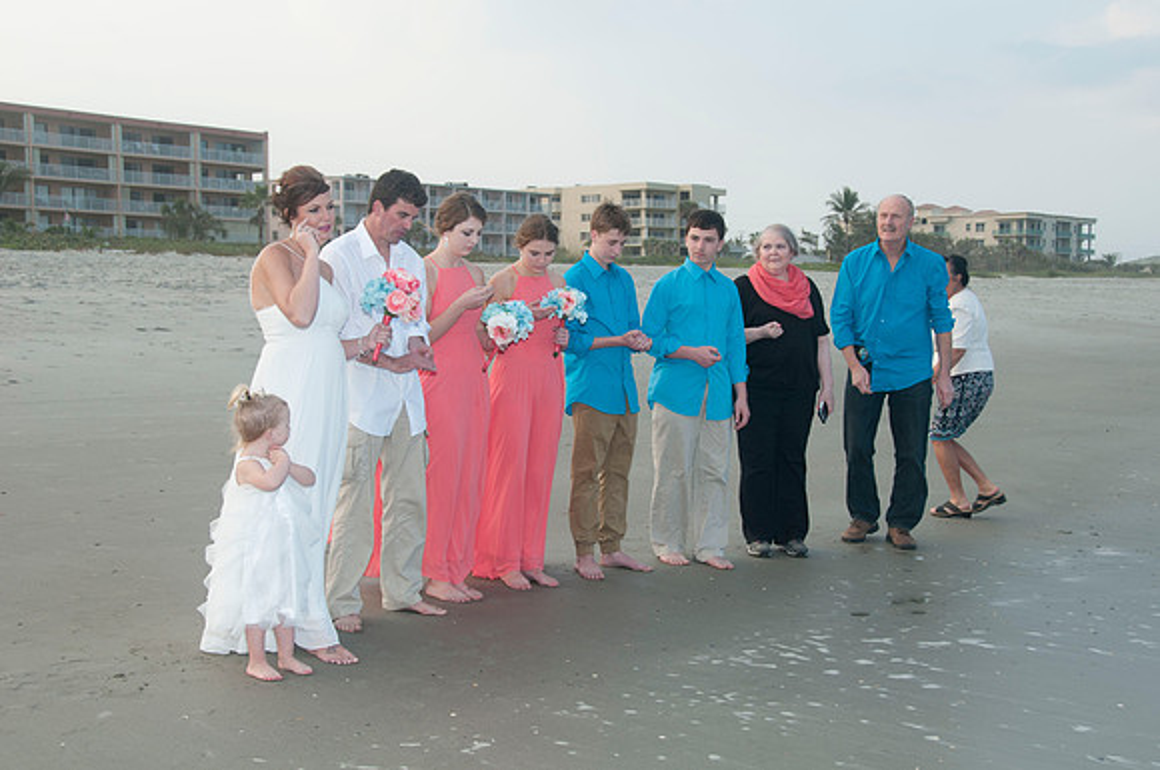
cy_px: 385
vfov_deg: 28.0
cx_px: 580
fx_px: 1544
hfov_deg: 41.2
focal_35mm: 48
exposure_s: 1/250
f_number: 7.1
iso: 100
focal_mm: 32
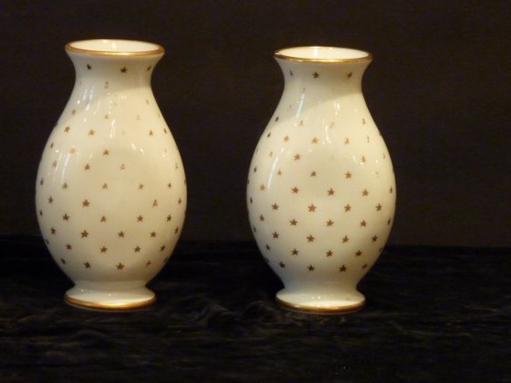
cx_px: 244
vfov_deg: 8.2
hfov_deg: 10.9
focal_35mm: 182
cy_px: 198
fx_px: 2687
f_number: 4.5
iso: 800
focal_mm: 27.8
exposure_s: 1/25
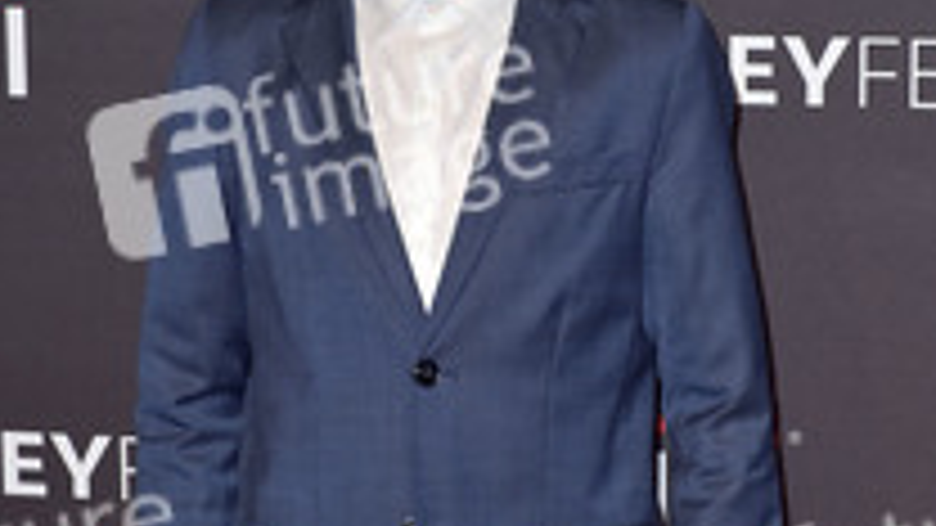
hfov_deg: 15.2
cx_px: 452
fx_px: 3499
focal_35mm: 141
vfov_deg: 8.6
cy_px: 378
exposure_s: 1/320
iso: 640
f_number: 6.3
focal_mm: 70
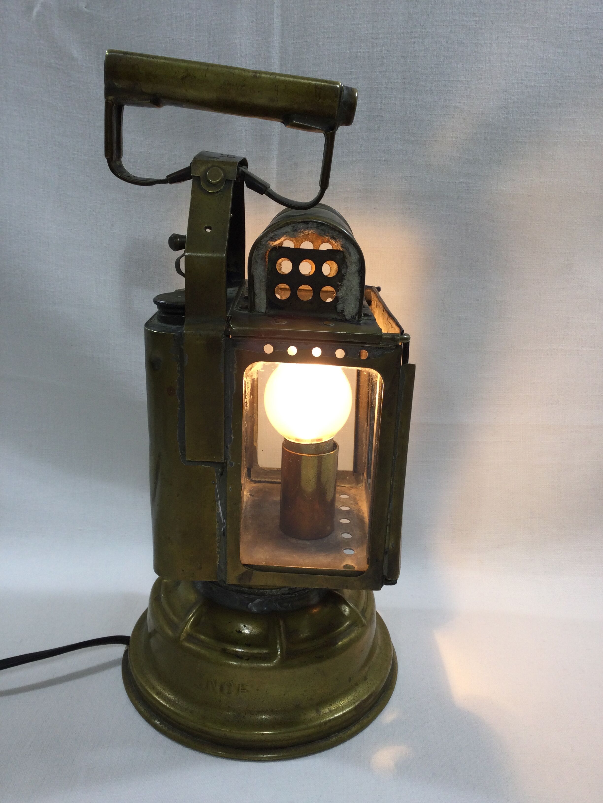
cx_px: 302
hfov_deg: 45.4
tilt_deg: -15.0
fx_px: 720
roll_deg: -2.4
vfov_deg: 58.4
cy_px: 402
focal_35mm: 31
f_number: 2.4
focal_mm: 3.3
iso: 32
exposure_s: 1/100
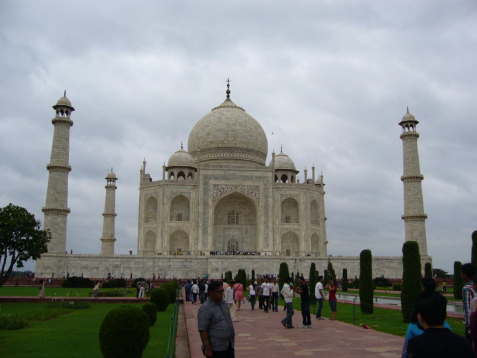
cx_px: 238
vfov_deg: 40.7
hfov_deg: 52.6
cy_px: 179
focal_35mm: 35
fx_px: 482
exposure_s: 1/250
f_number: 5.6
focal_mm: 5.8
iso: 80
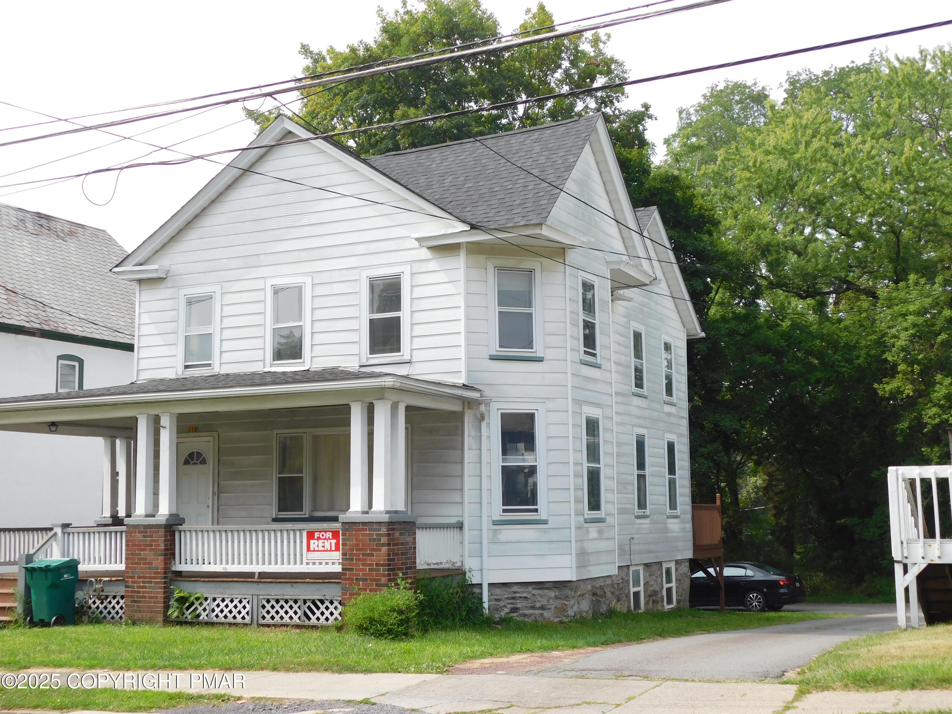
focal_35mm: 45
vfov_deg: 32.2
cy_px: 357
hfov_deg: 42.1
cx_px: 476
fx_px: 1238
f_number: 3.7
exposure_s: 1/400
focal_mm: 8
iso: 125
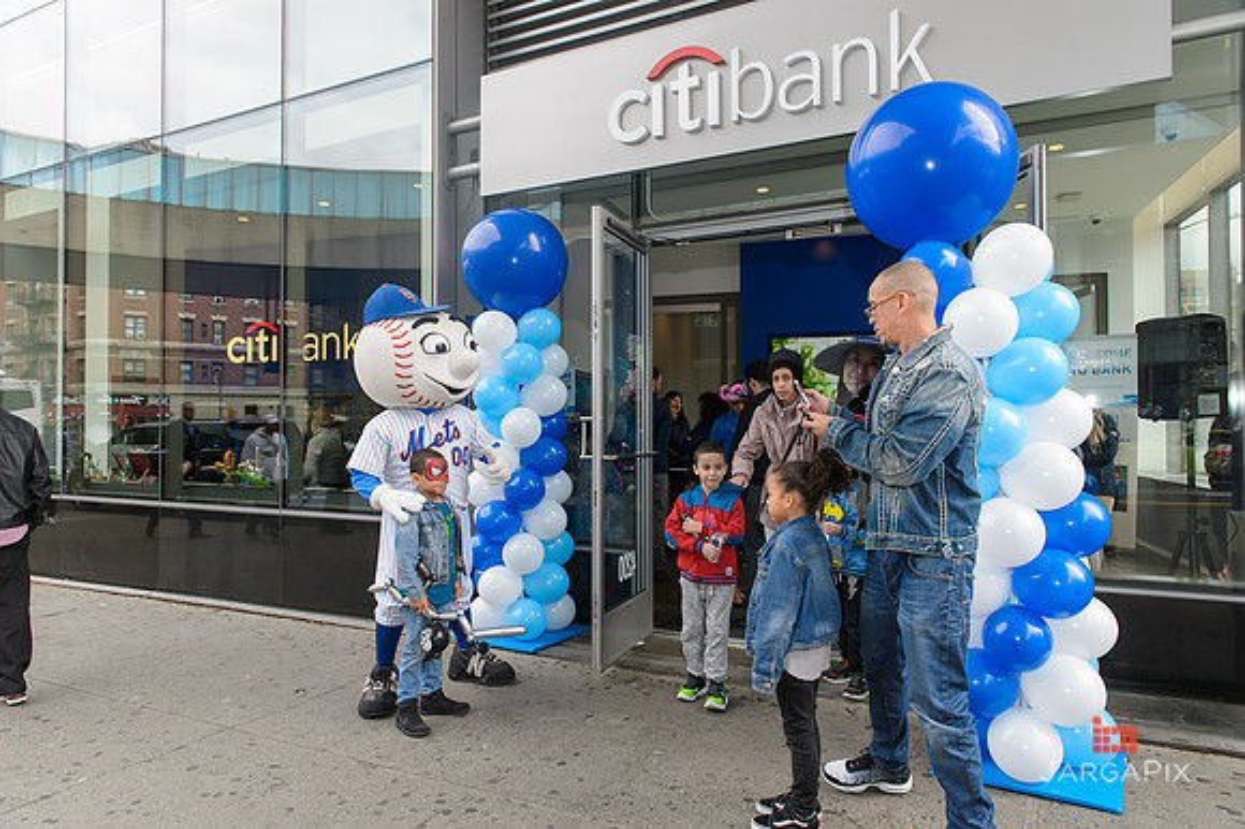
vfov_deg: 53.1
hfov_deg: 73.8
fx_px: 829
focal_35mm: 24
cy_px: 414
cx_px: 622
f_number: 4.5
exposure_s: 1/250
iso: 400
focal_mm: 24
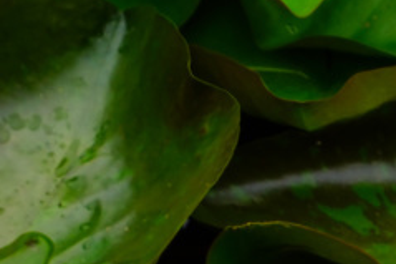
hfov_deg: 2.8
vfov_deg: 1.9
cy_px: 521
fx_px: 8112
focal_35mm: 738
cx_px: -27
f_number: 8
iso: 250
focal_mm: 172
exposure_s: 1/80
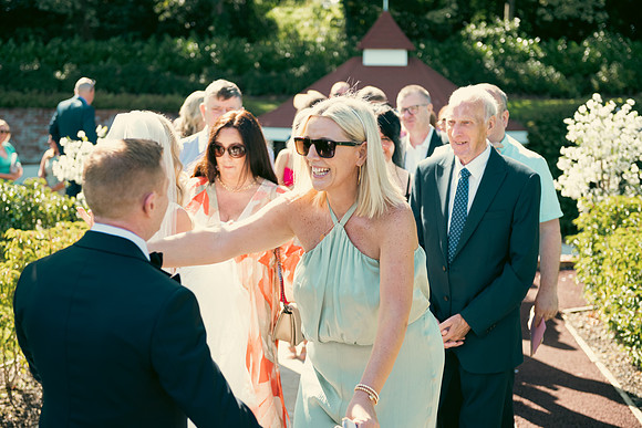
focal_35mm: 56
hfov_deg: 35.6
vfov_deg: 24.2
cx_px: 321
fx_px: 999
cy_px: 214
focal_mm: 56
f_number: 3.5
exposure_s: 1/250
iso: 125
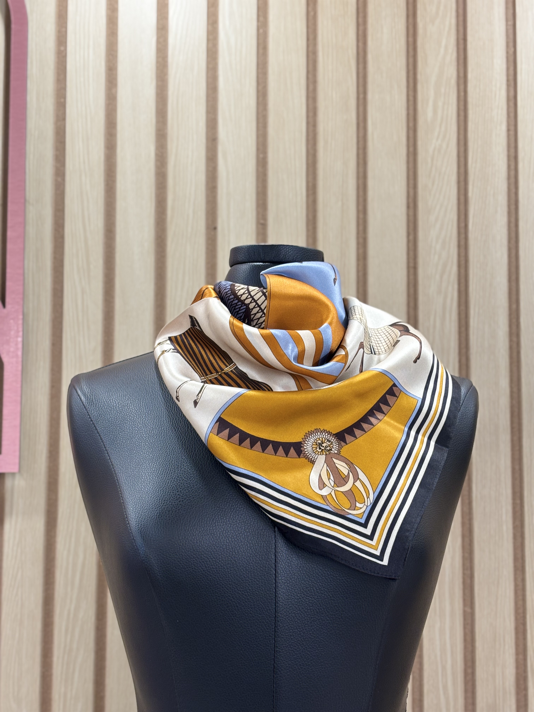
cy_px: 356
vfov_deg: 36.8
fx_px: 1070
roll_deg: -0.3
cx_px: 267
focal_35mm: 52
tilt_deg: +5.3
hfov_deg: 28.0
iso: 50
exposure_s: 1/60
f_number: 1.6
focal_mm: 5.96
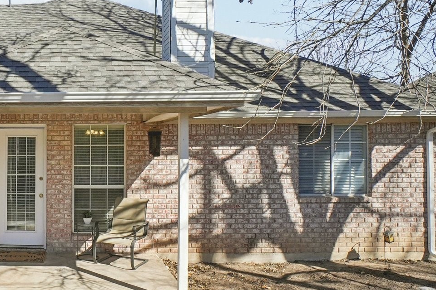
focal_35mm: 32
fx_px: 388
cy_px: 75
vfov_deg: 40.1
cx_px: 54
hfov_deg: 52.5
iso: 400
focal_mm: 10
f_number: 8
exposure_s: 1/1000
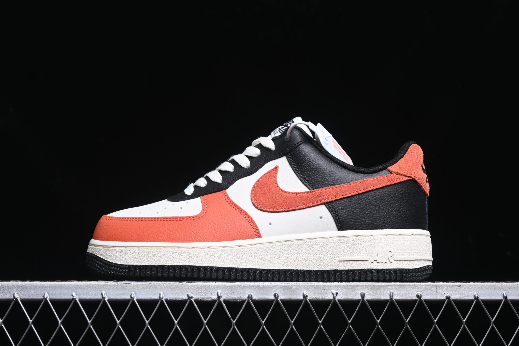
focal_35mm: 75
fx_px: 1081
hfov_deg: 27.0
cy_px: 173
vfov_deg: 18.2
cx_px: 260
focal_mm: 50
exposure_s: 1/60
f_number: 6.3
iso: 160
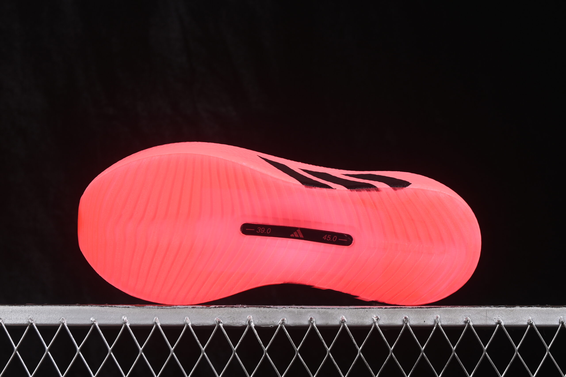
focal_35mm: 75
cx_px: 283
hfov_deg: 27.0
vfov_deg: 18.2
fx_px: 1179
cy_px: 188
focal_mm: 50
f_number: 8
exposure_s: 1/80
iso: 160
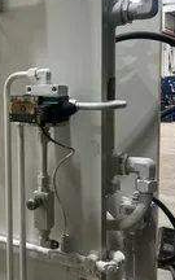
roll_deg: +2.1
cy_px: 136
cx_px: -5
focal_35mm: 51
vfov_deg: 39.6
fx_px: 389
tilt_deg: -5.7
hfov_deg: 24.1
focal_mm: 5.7
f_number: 1.5
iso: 64
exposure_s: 1/120
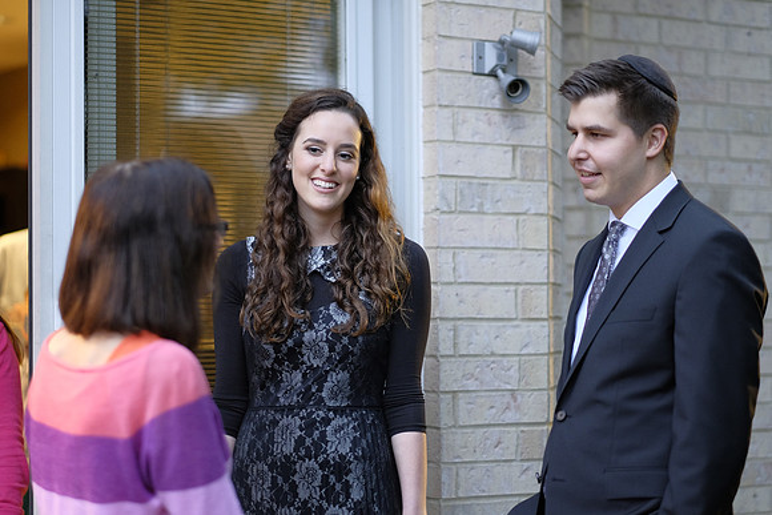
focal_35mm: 84
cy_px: 258
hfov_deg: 24.2
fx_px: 1802
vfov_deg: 16.3
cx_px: 386
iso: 800
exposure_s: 1/170
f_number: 1.2
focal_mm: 56
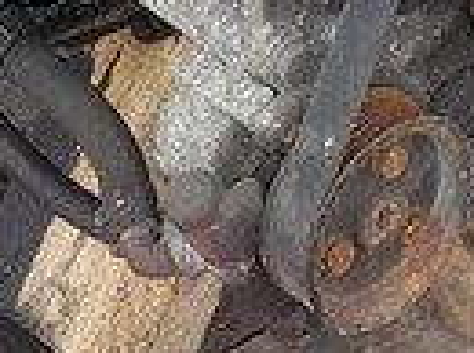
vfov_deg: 9.1
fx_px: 2023
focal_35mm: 148
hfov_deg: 13.2
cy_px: -448
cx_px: 463
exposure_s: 1/50
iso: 125
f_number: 3.3
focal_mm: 4.1
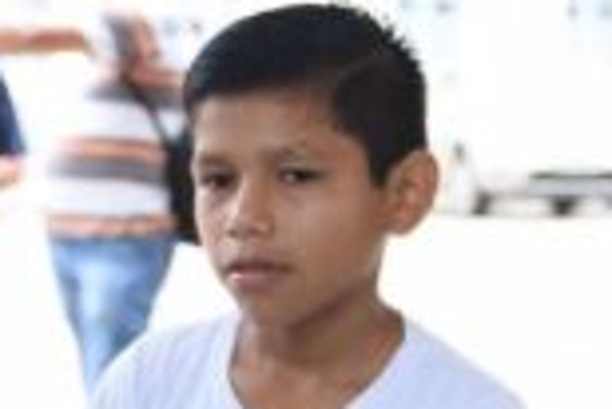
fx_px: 2382
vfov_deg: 9.7
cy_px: 421
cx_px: -36
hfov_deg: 14.4
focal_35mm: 140
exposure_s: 1/250
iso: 250
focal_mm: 24
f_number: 2.8
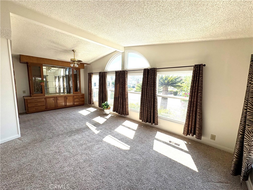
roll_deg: -1.6
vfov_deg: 85.7
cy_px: 95
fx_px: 102
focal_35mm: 14
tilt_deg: -6.8
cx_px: 126
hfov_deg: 102.1
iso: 50
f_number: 2.2
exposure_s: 1/473
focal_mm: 2.22
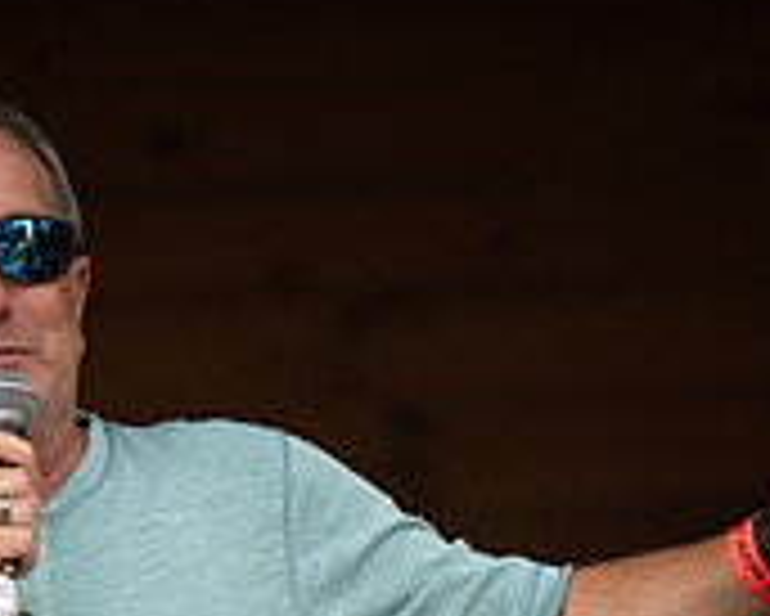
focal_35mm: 494
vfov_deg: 3.1
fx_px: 11264
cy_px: 944
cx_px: 275
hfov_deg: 3.9
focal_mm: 200
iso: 1600
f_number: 2.8
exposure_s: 1/8000
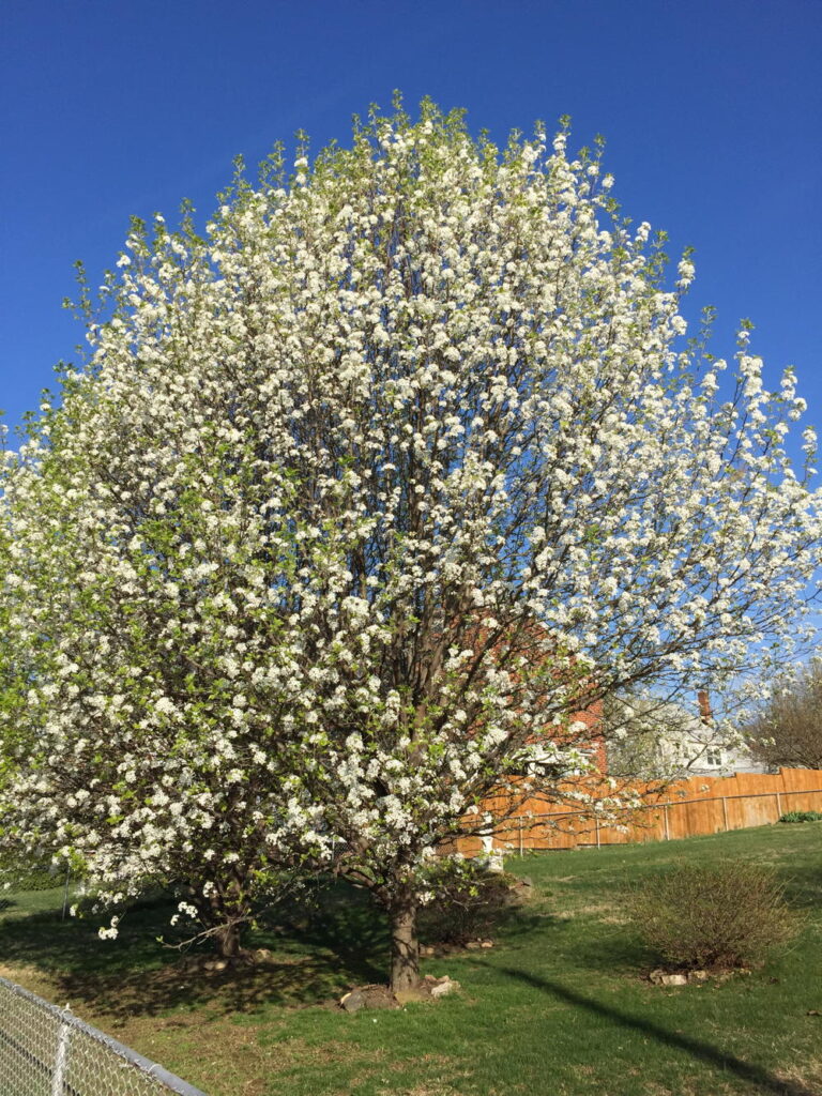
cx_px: 411
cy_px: 548
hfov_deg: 48.2
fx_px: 918
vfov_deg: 61.7
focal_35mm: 29
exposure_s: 1/2083
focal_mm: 4.15
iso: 32
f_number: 2.2
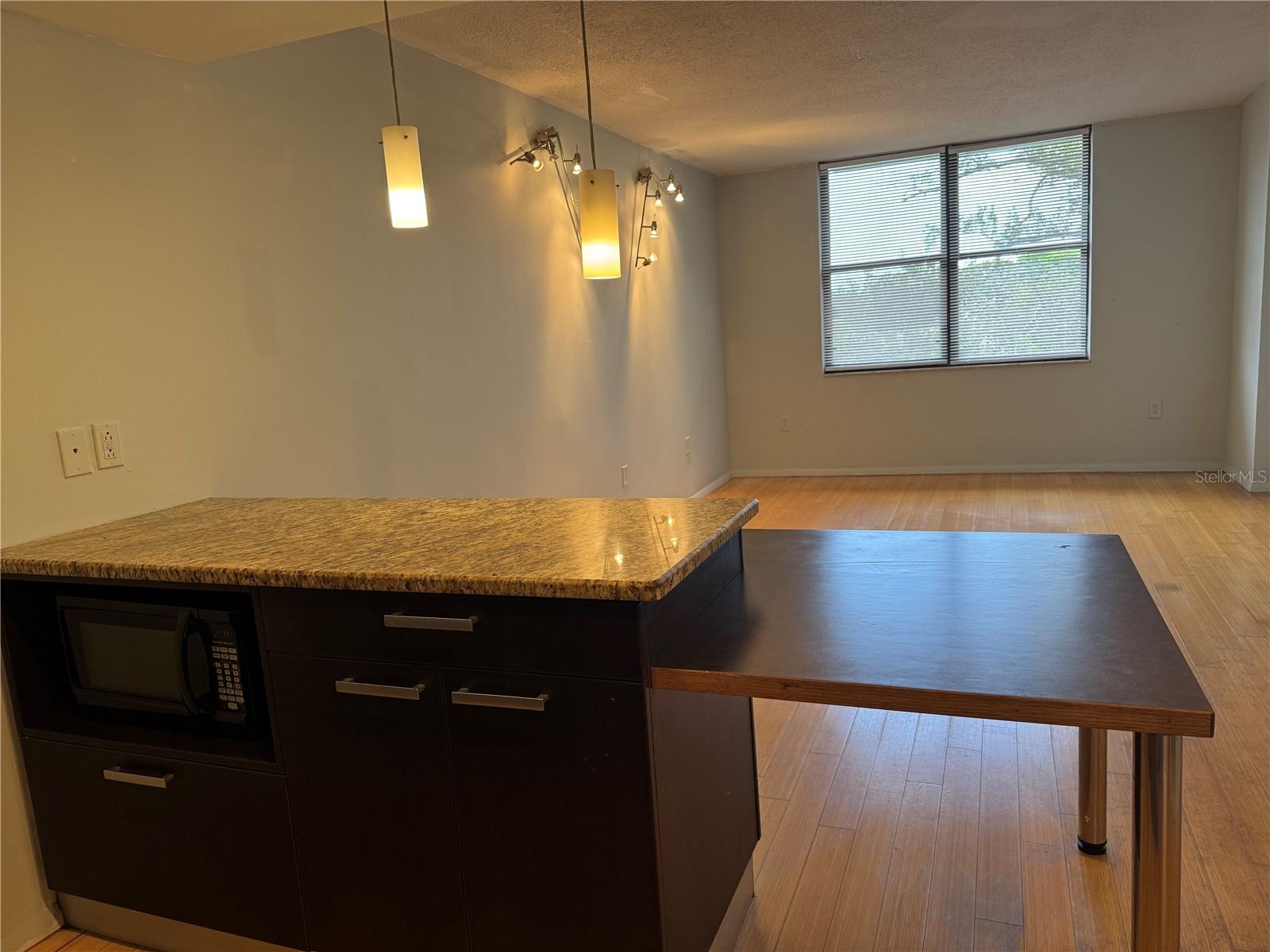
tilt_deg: -10.1
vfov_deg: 56.8
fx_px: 881
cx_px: 635
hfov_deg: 71.6
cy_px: 476
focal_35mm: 24
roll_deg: +3.9
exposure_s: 1/120
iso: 125
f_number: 1.78
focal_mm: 6.76
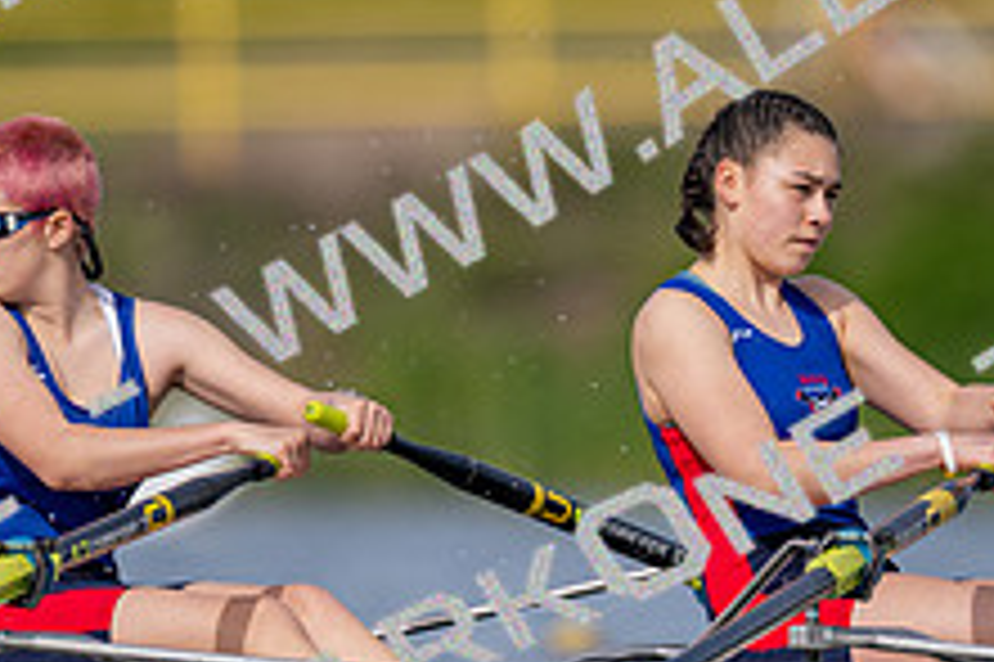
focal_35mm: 1577
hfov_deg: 1.3
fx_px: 43509
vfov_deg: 0.9
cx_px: 769
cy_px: 376
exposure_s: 1/2500
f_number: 4
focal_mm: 600
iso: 220
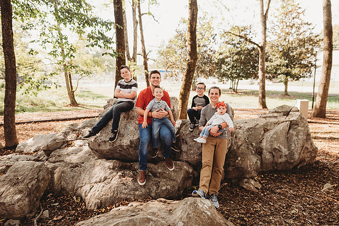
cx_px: 170
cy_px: 113
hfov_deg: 73.7
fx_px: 226
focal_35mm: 24
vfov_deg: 53.2
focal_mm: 24
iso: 250
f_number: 3.2
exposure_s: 1/250
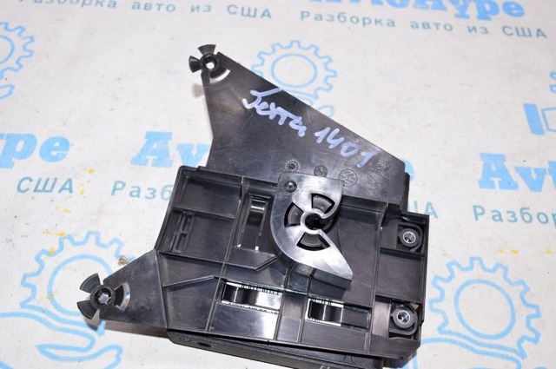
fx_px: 509
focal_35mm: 33
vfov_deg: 39.9
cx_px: 278
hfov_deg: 57.3
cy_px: 184
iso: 1600
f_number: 8
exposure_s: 1/160
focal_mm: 22
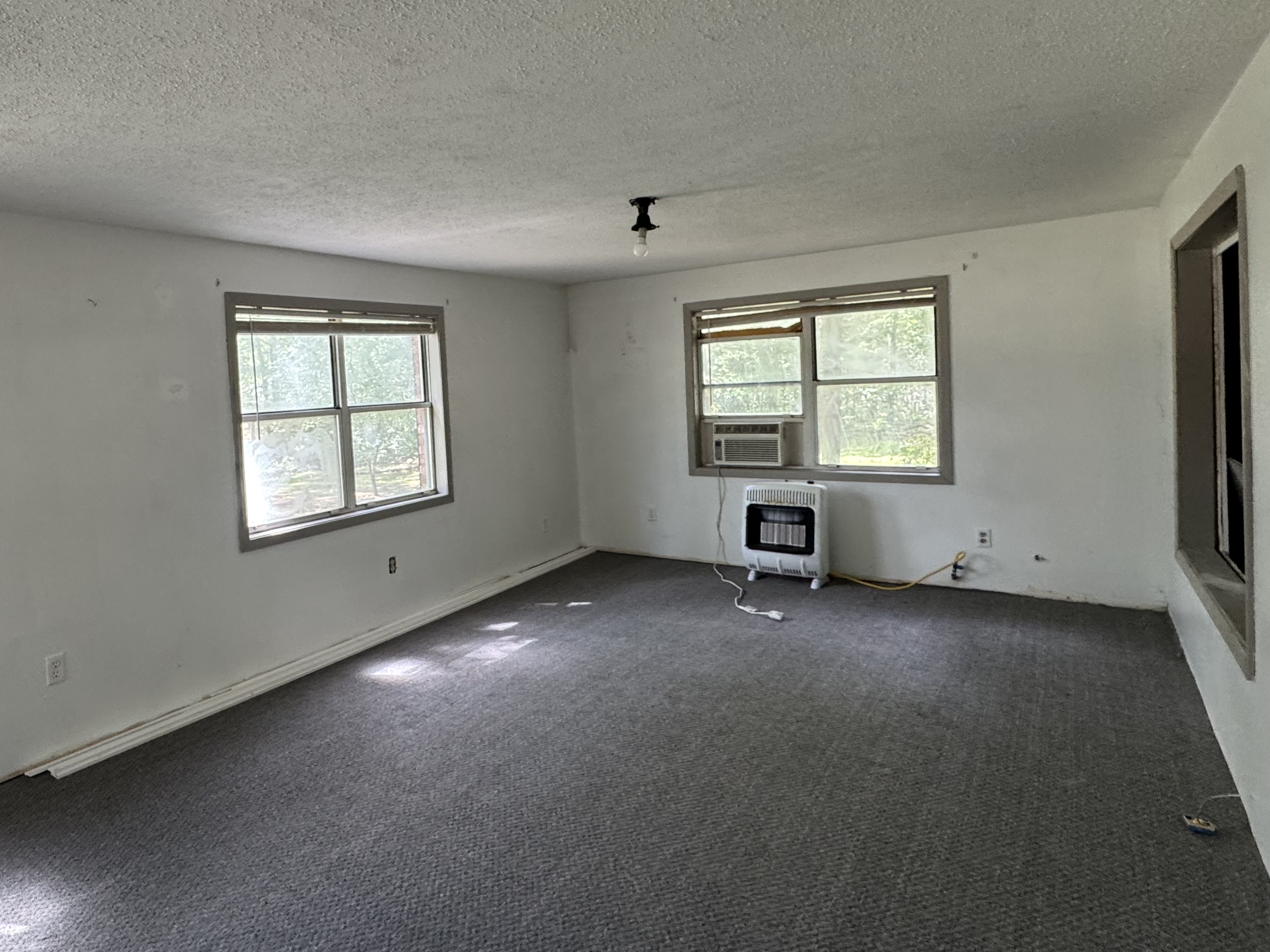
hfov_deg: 77.1
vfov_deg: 63.2
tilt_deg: +0.9
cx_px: 452
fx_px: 770
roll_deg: +5.4
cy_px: 414
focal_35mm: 21
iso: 250
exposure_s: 1/99
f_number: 2.2
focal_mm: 2.22
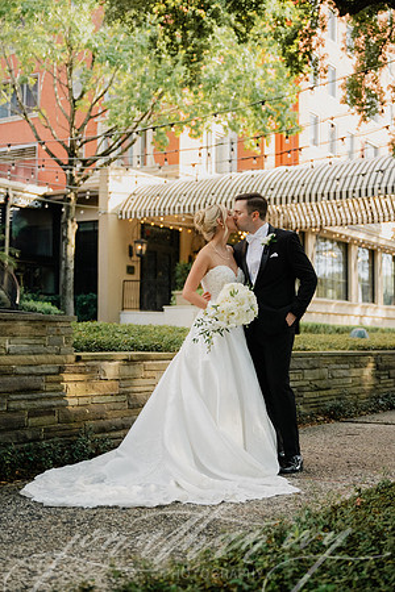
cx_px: 198
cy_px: 296
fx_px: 839
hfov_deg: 26.5
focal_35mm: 51
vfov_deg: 38.9
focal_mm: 51
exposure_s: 1/4000
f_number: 2.8
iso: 2500
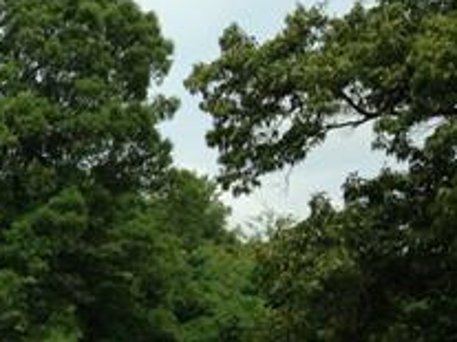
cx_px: -241
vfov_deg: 13.8
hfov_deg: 17.3
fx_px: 1346
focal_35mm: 102
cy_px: 485
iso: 50
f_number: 2.4
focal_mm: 4.12
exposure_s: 1/1261
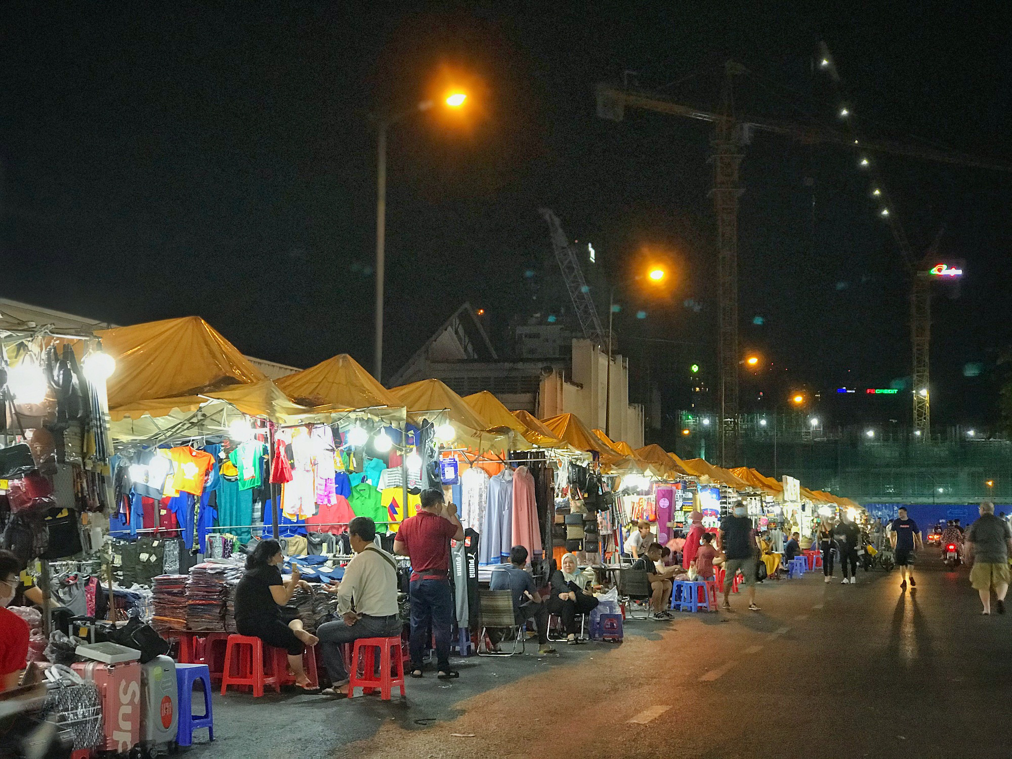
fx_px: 1666
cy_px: 380
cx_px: 506
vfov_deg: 25.7
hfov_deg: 33.8
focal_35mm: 57
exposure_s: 1/50
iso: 400
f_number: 2.8
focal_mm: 6.6
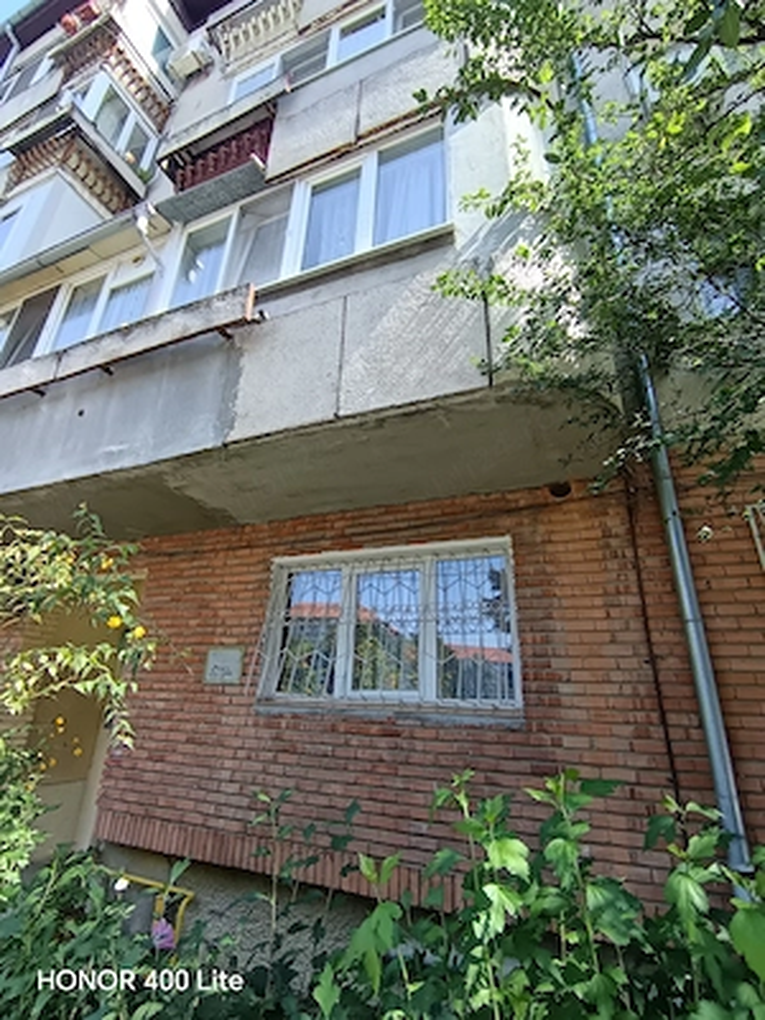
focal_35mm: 17
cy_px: 510
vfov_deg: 91.0
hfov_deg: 74.7
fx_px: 501
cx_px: 382
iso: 100
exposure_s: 1/190
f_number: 2.2
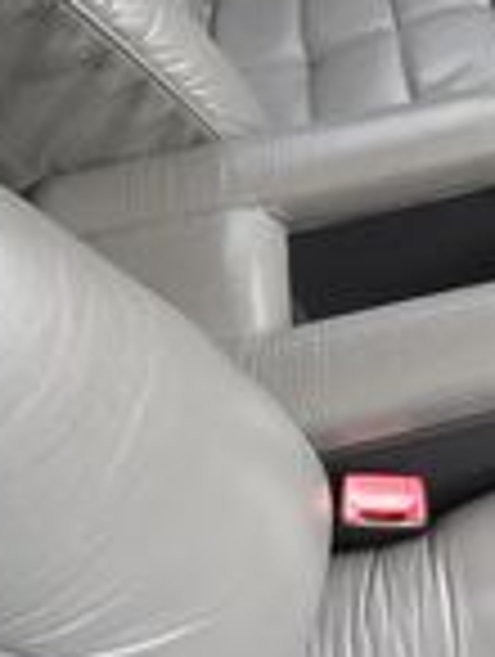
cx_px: 526
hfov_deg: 23.5
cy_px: 135
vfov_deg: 31.8
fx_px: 1122
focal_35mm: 59
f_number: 3.2
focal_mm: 4
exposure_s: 1/30
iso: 120
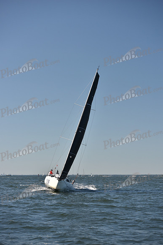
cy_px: 122
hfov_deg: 19.5
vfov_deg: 28.8
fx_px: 475
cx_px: 82
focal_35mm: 70
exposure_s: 1/1250
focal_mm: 70
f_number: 4
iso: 250
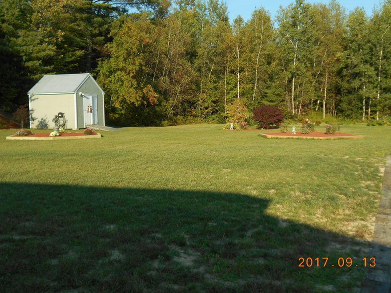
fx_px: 497
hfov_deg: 43.0
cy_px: 145
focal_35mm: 44
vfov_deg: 32.9
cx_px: 193
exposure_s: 1/500
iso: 80
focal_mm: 7.7
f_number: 4.2
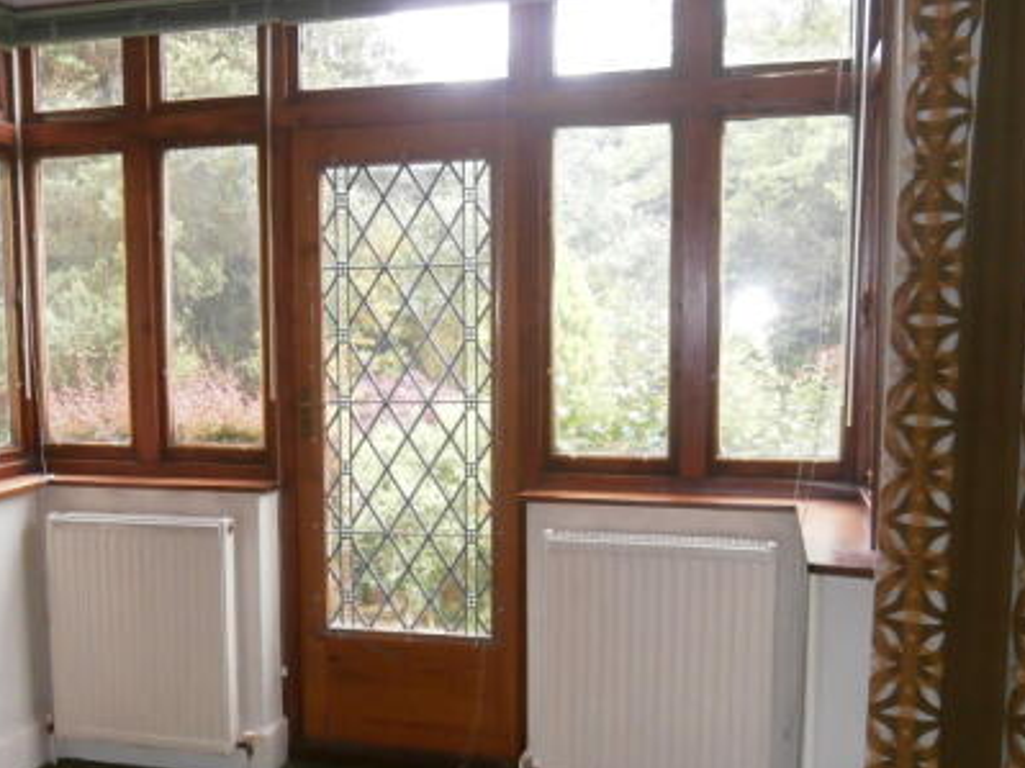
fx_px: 1125
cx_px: 392
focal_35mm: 38
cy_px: 433
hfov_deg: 48.6
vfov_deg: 37.6
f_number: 2.8
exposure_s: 1/30
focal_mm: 4.7
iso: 160
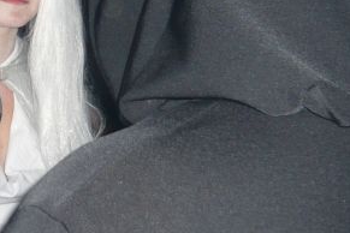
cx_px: -1
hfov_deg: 24.2
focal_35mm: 80
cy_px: 84
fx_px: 778
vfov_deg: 17.0
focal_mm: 4.6
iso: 125
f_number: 2.8
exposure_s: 1/30
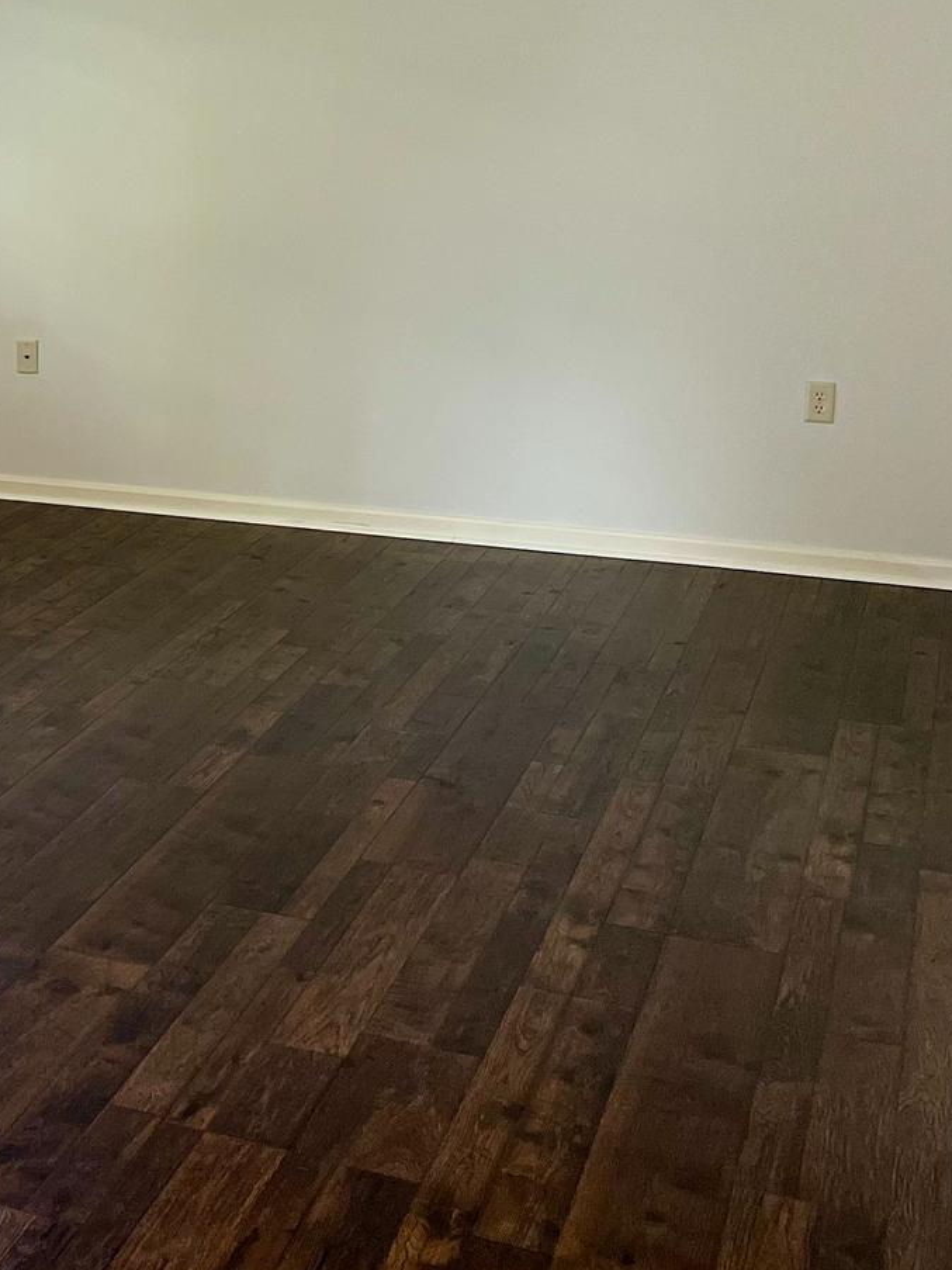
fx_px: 2164
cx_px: -280
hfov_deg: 22.3
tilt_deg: -7.9
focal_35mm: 59
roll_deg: +0.9
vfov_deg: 32.2
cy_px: 359
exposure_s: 1/60
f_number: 1.5
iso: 200
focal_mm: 5.7
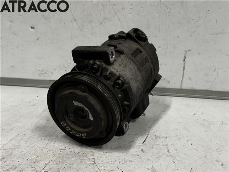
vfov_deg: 30.3
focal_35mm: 48
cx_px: 114
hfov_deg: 39.7
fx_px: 318
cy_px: 86
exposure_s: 1/50
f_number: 1.78
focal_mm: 6.86
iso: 100
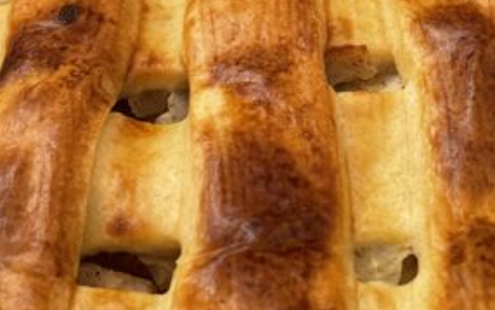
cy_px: 50
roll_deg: -0.6
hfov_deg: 26.6
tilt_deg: -36.2
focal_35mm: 77
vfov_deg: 16.8
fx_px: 1039
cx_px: 329
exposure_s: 1/349
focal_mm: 4.2
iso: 50
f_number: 1.6
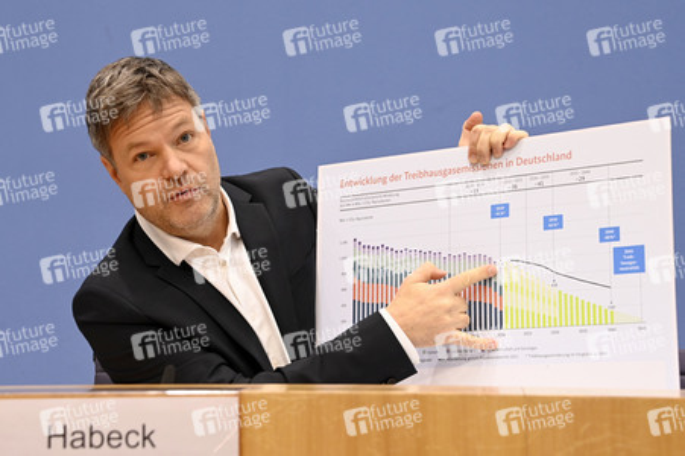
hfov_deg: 28.9
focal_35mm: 70
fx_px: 1331
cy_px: 228
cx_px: 342
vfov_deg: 19.4
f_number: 5.6
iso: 3200
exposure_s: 1/320
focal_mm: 70
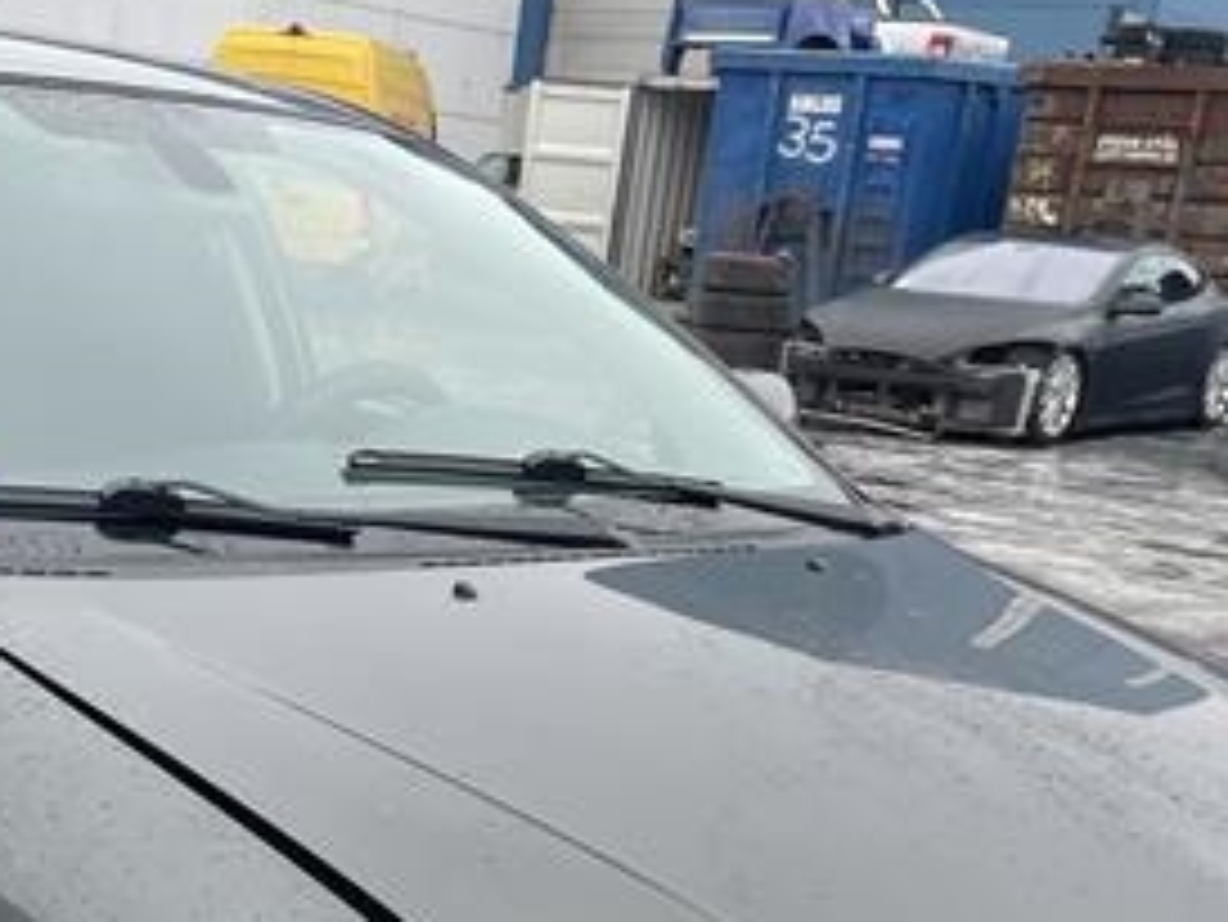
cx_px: 225
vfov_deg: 22.5
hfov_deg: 30.8
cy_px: 1048
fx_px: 2165
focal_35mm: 61
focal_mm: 4.2
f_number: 1.6
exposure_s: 1/121
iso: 100
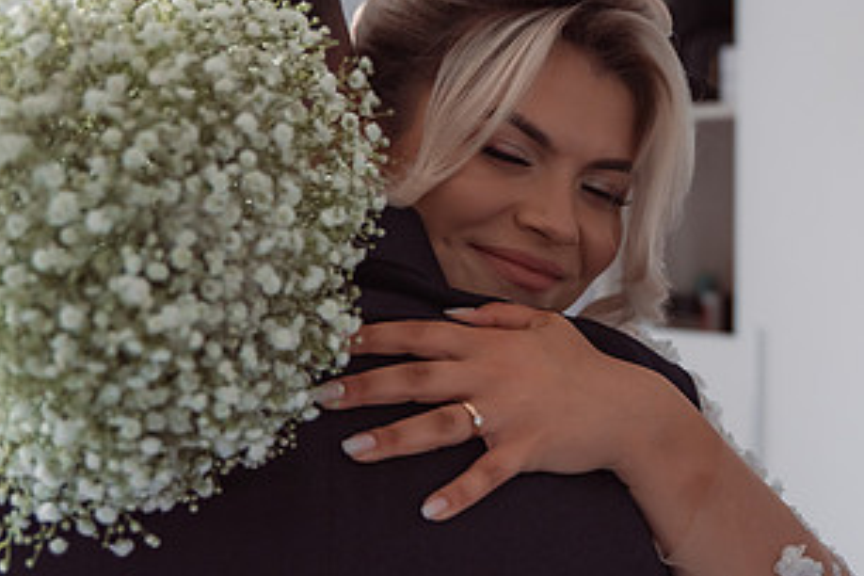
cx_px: 482
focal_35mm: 88
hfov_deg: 23.1
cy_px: 268
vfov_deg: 15.5
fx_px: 2112
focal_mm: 38
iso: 500
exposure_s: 1/250
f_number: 2.8
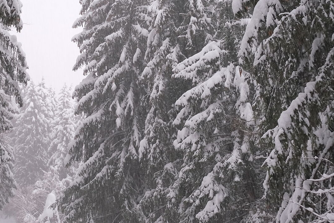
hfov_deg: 32.0
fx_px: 566
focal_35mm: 61
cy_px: 72
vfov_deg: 22.2
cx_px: 69
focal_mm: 18
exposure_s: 1/26
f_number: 2.8
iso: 320
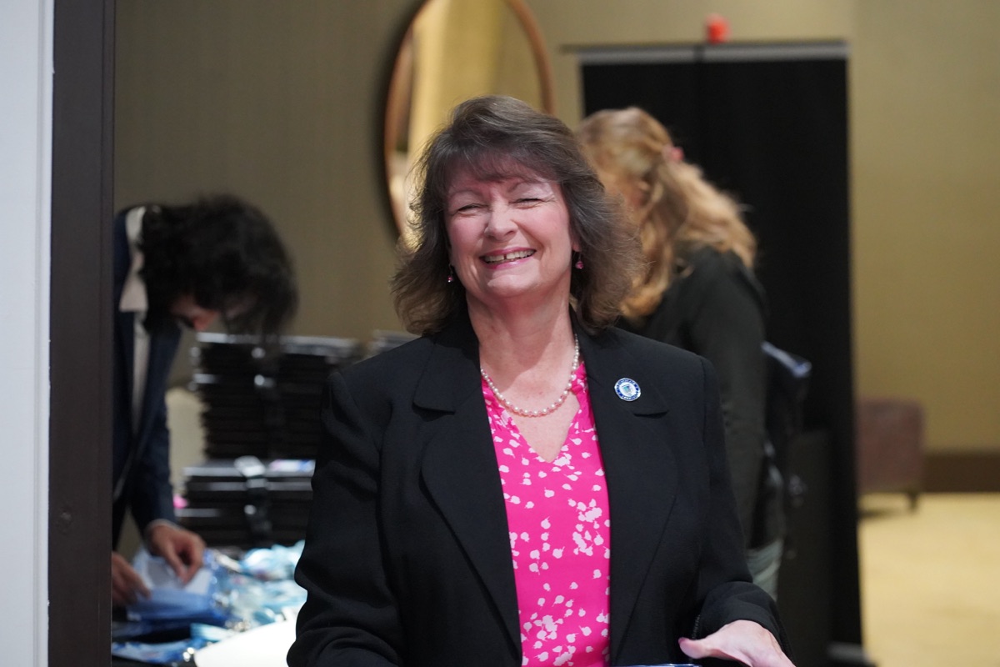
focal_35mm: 85
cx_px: 500
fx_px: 2361
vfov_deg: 16.1
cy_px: 334
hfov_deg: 23.9
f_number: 4
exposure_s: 1/160
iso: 10000
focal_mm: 85
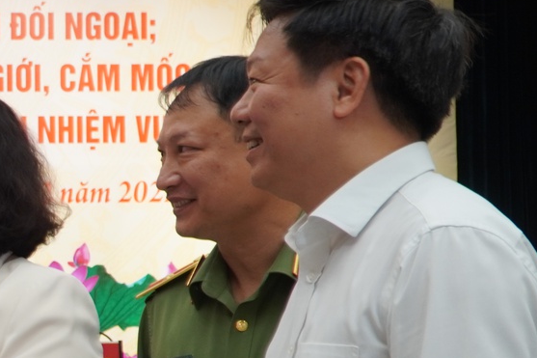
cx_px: -417
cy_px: 397
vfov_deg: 13.8
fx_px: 1446
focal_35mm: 97
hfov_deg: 17.3
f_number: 4
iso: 200
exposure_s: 1/30
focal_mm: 18
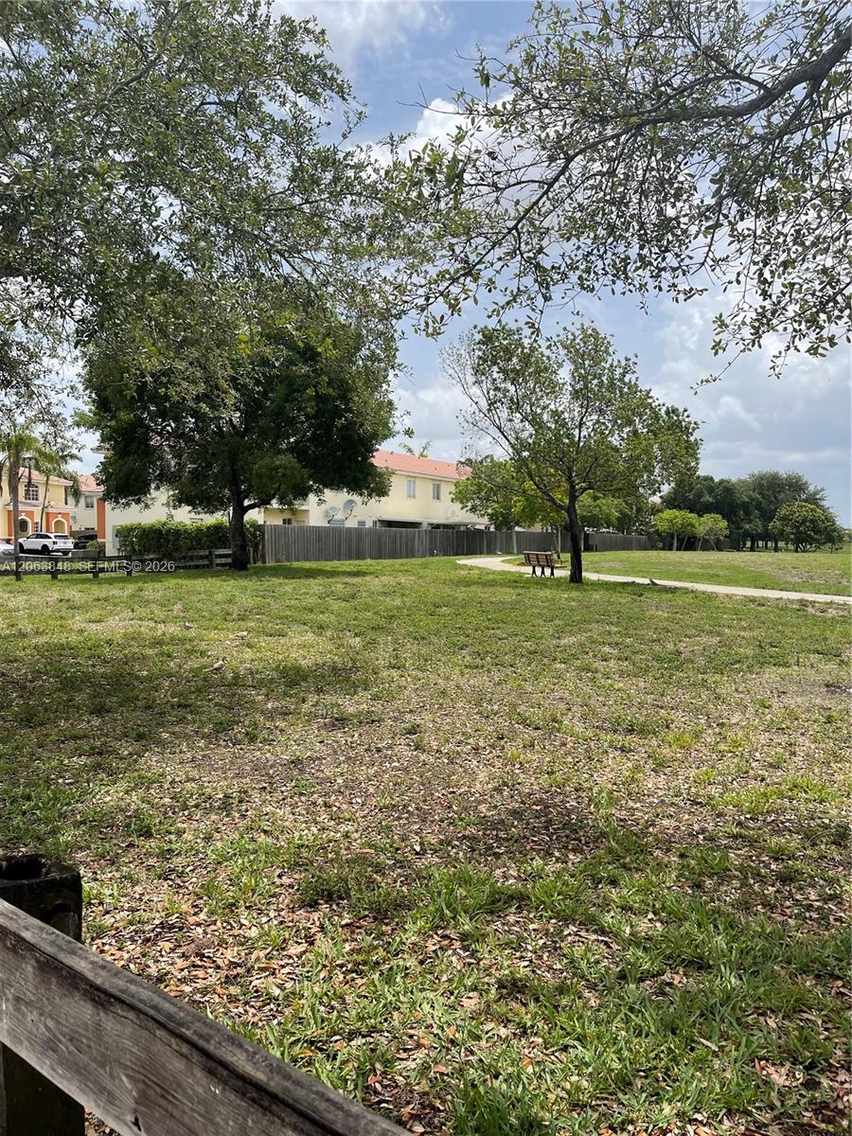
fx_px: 853
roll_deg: -0.4
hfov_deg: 53.1
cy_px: 568
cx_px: 426
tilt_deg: -1.4
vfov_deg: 67.3
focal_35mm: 26
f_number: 1.6
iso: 32
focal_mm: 5.1
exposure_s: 1/4202
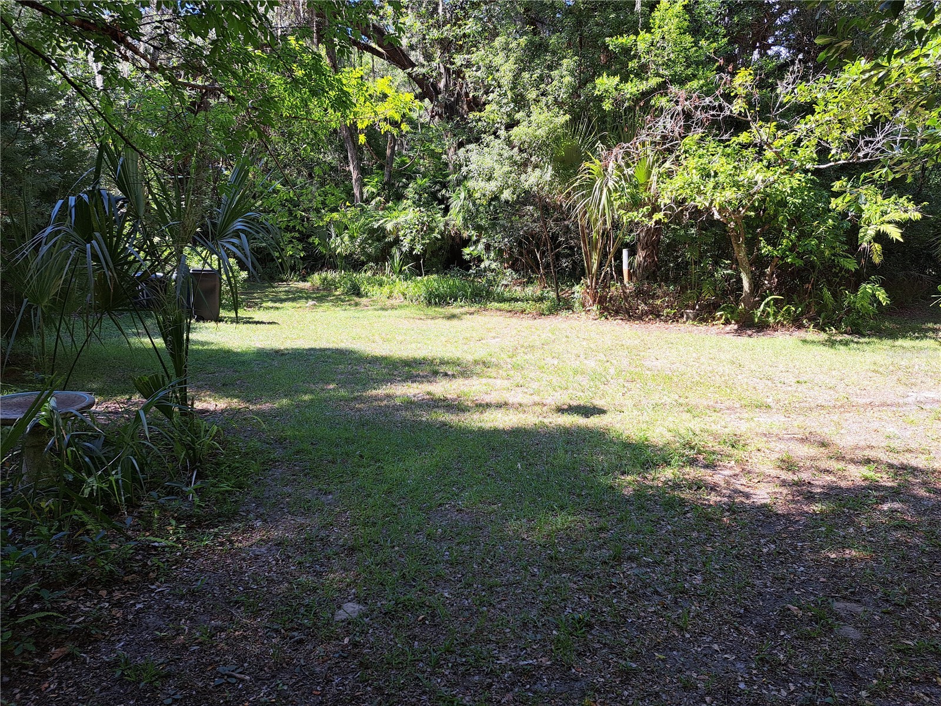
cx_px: 470
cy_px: 353
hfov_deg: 71.6
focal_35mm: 24
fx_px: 652
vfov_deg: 56.8
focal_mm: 5.23
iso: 50
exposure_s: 1/318
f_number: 1.8
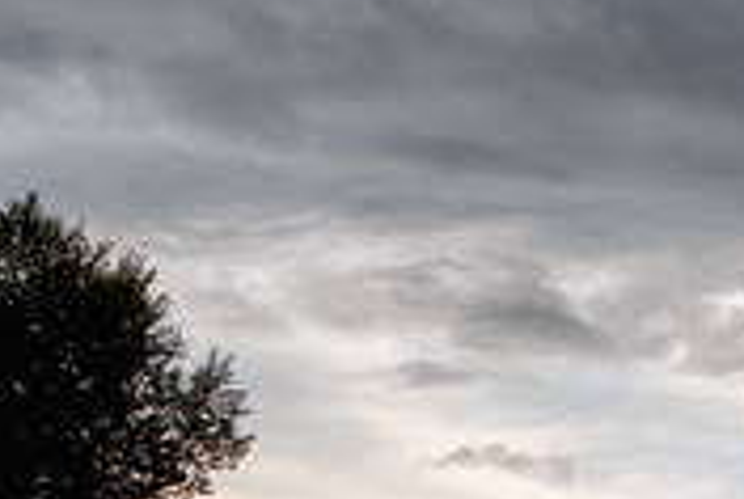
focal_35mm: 102
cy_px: 304
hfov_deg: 15.6
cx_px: 1513
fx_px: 2112
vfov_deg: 13.5
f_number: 5.6
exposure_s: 1/160
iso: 100
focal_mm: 17
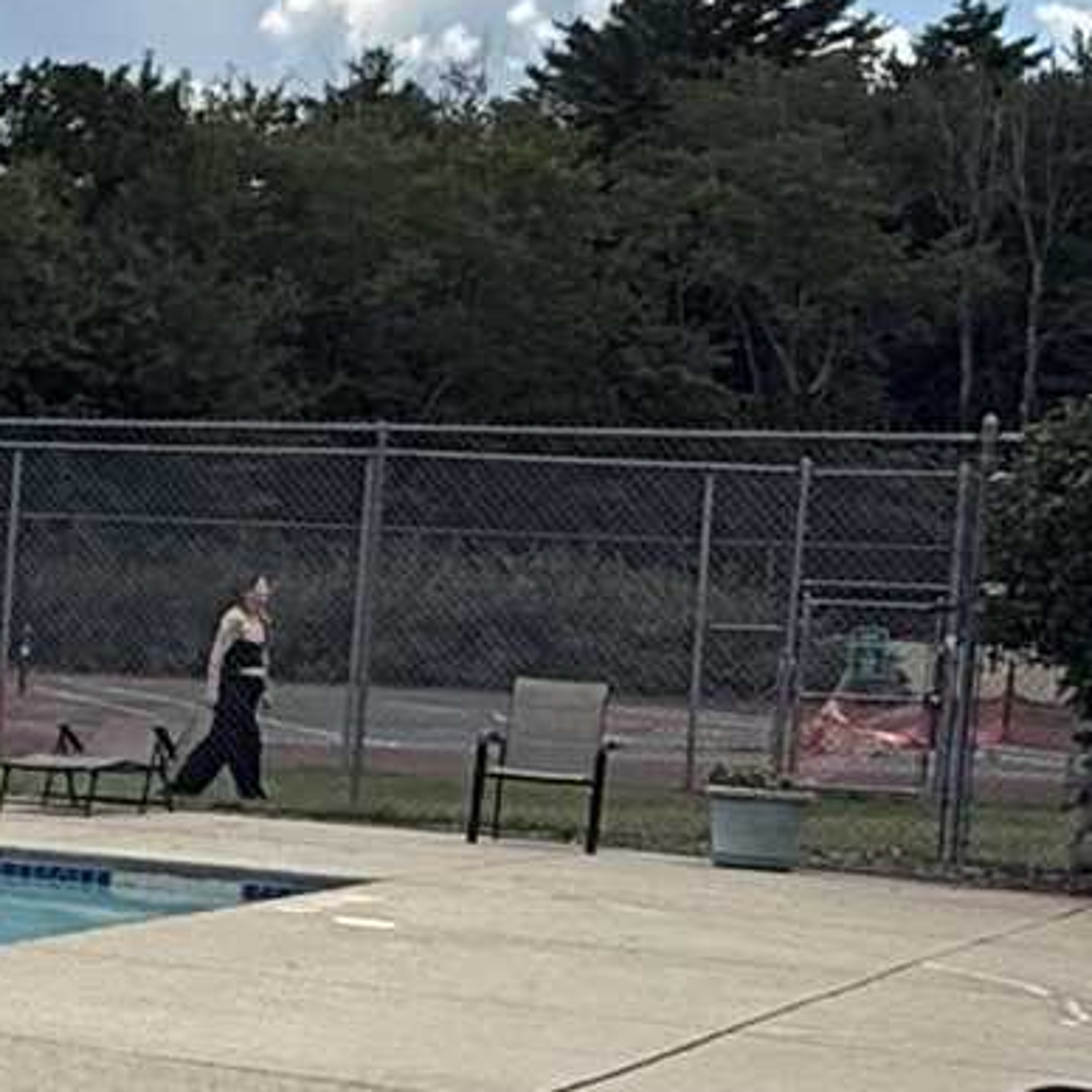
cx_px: -1340
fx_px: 3498
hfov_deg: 13.9
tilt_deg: -2.8
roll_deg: -1.5
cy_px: 822
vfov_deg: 17.6
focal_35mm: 98
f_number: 2.2
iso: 64
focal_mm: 2.22
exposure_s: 1/2320
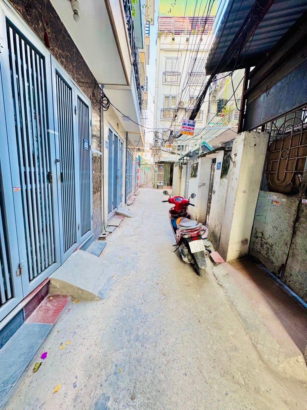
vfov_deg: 102.1
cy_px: 205
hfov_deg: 85.7
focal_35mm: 14
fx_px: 166
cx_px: 154
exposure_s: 1/99
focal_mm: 2.22
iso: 80
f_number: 2.2
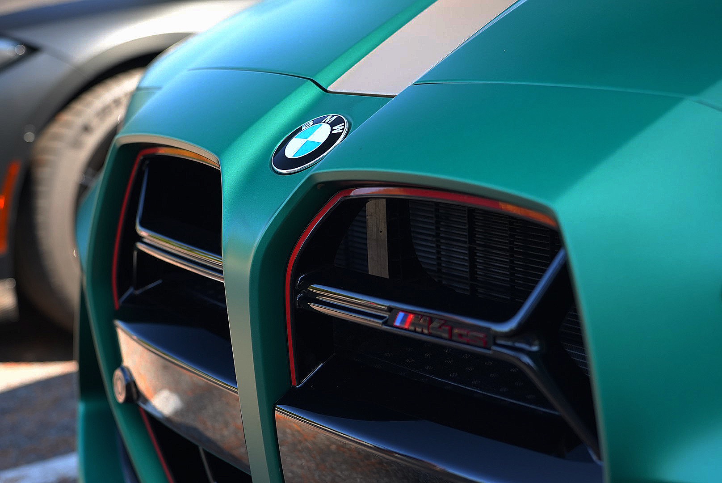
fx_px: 1164
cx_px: 361
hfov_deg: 34.5
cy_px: 242
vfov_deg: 23.4
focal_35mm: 58
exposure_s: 1/500
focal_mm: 39
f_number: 2.8
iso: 1000
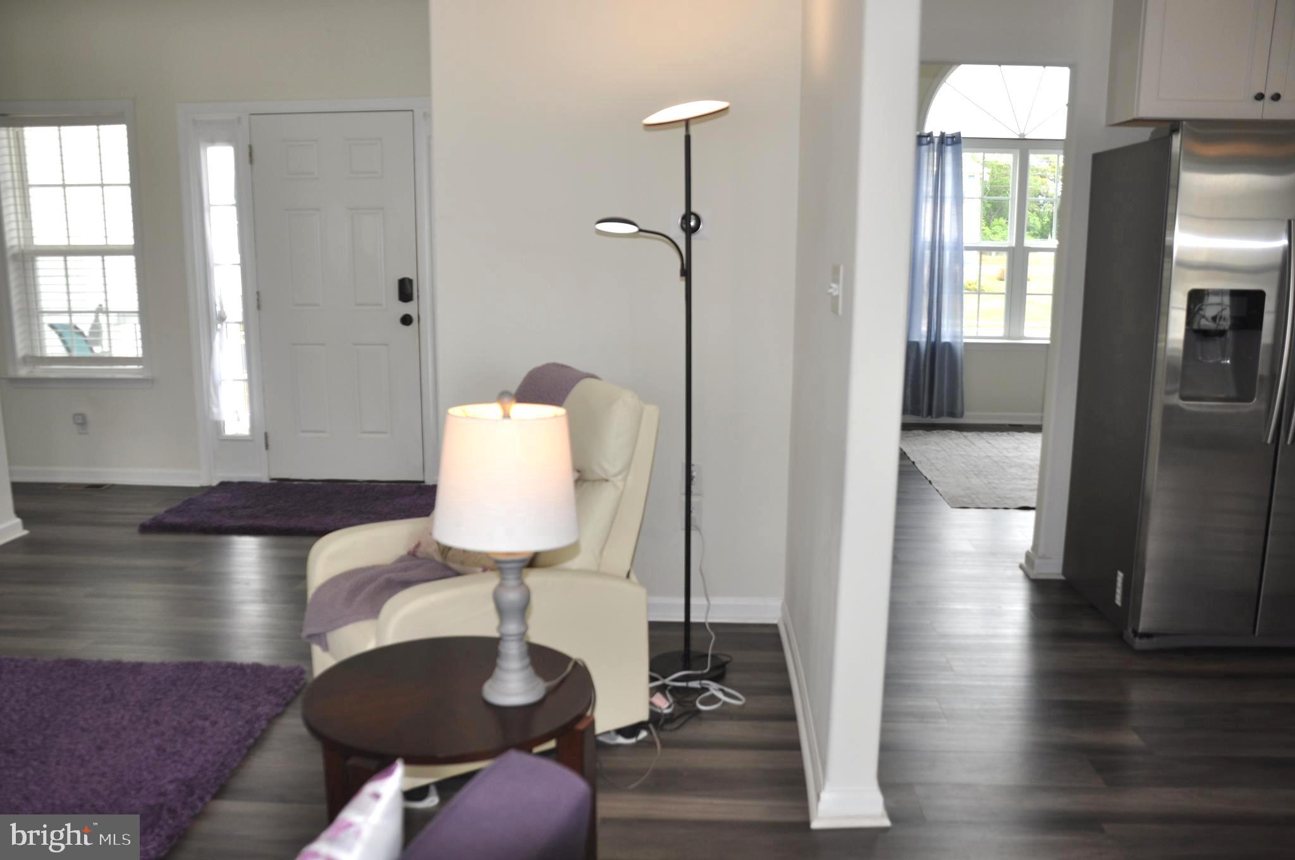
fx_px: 1078
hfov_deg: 62.0
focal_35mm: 30
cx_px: 648
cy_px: 430
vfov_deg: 43.5
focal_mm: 20
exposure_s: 1/200
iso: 200
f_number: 4
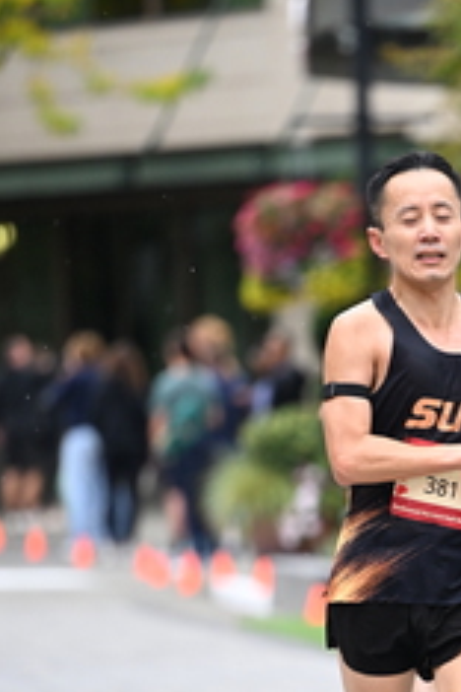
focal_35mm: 411
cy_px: 559
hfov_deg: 3.3
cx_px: 525
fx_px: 7894
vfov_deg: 5.0
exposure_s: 1/1250
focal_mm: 175
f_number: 2.8
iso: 1250
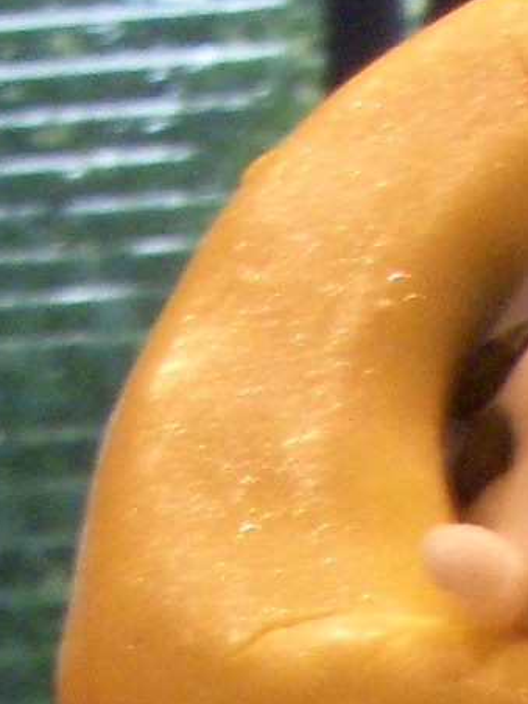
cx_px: 710
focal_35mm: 258
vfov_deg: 7.0
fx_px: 5247
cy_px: 2028
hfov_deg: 5.7
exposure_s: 1/10
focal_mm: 6.3
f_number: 3.3
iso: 200
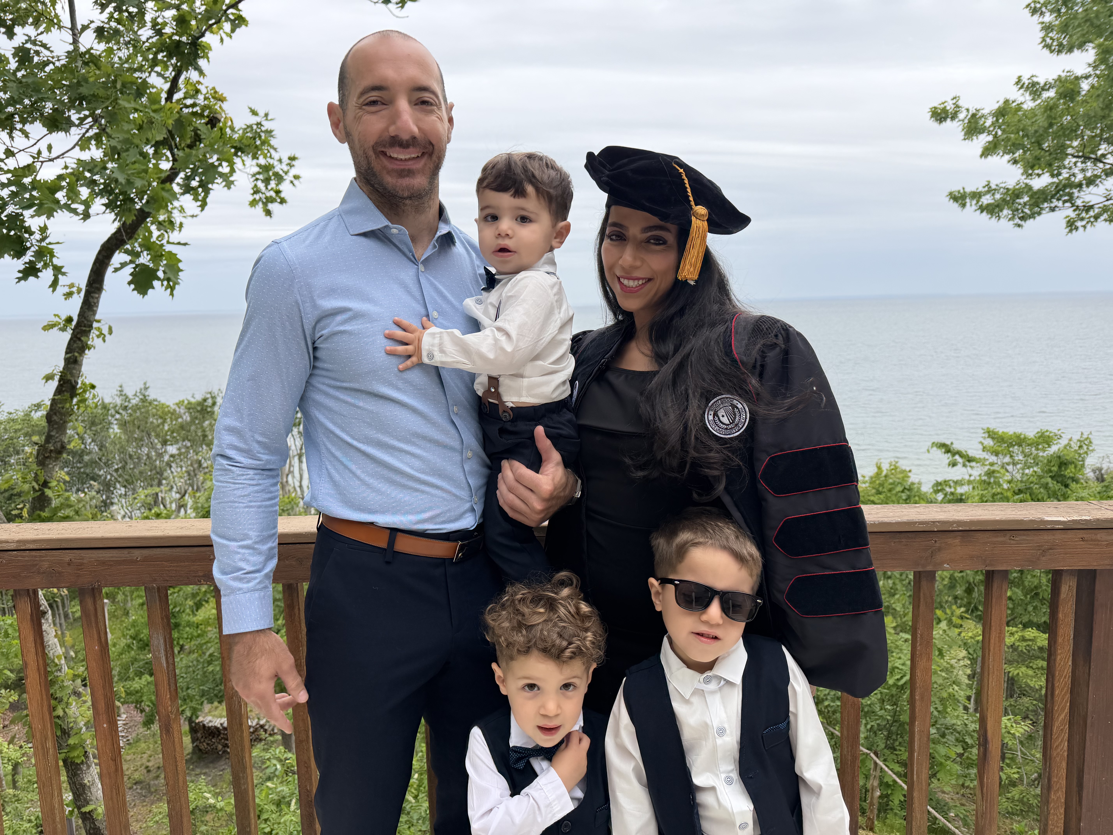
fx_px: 772
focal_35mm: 24
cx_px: 556
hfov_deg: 71.6
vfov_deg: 56.8
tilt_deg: -7.8
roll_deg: +1.7
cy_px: 418
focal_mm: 6.76
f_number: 1.78
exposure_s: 1/878
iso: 100
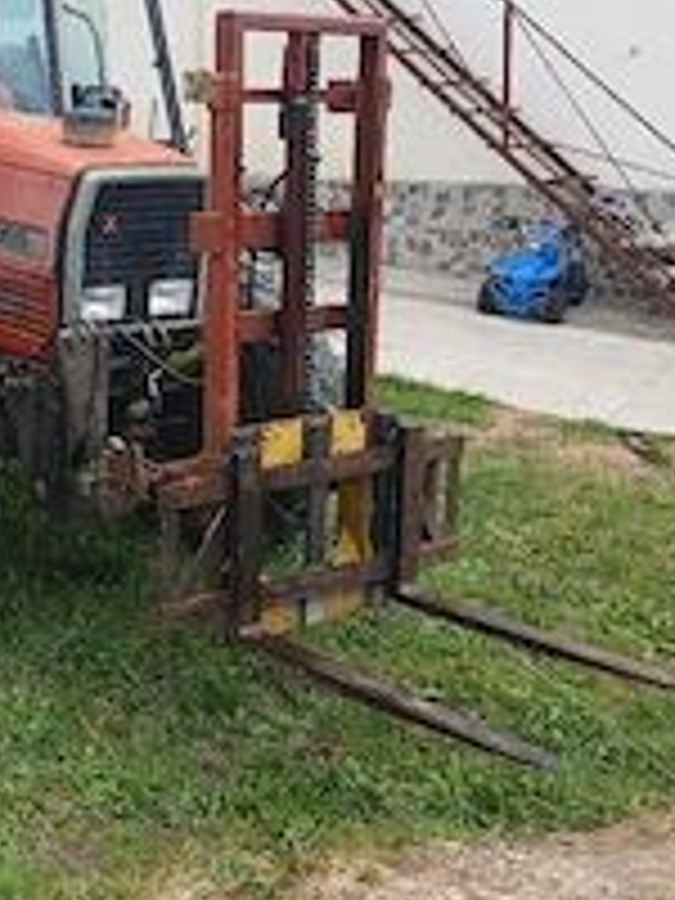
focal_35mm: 52
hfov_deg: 27.1
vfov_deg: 36.8
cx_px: 81
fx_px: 1352
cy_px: 392
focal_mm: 3.98
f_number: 1.8
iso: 32
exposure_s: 1/101
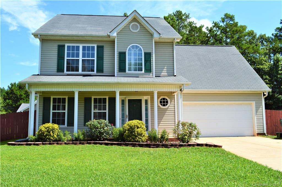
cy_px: 94
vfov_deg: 43.5
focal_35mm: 30
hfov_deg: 62.0
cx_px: 141
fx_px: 235
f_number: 11
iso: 250
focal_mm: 20
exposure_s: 1/500
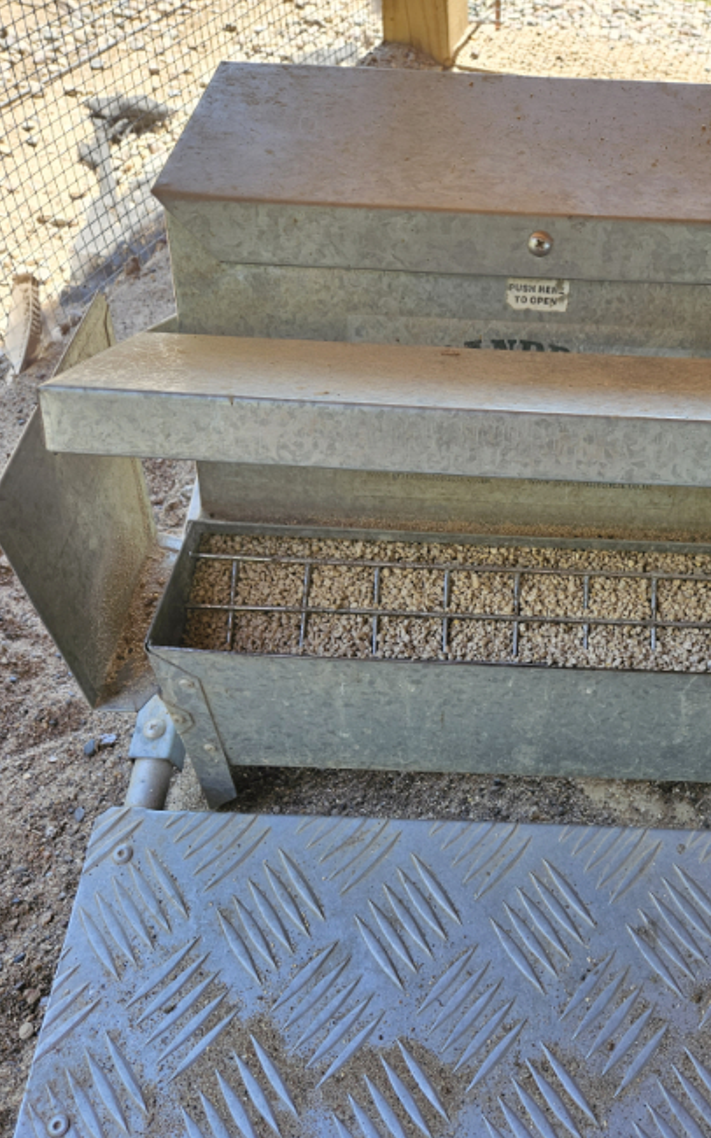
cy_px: 643
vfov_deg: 62.7
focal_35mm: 30
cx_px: 511
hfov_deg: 40.9
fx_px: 931
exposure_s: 1/180
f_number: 1.8
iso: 50
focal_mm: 5.4
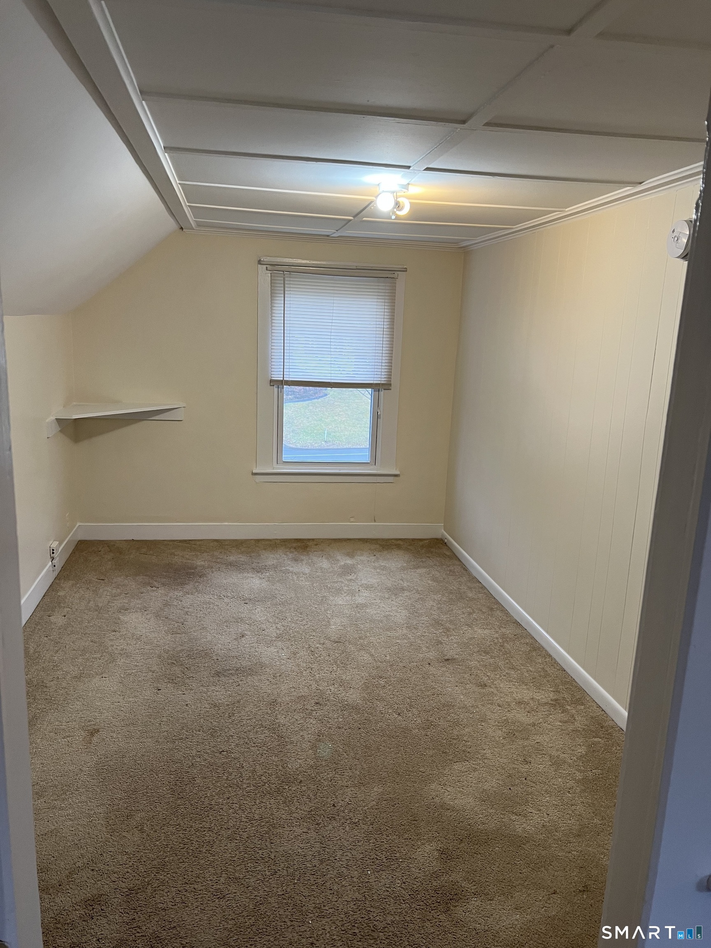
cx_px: 356
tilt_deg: -11.5
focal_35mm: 26
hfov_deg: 53.1
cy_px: 474
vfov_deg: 67.3
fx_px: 712
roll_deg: -2.3
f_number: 1.5
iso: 100
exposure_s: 1/60
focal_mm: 5.7
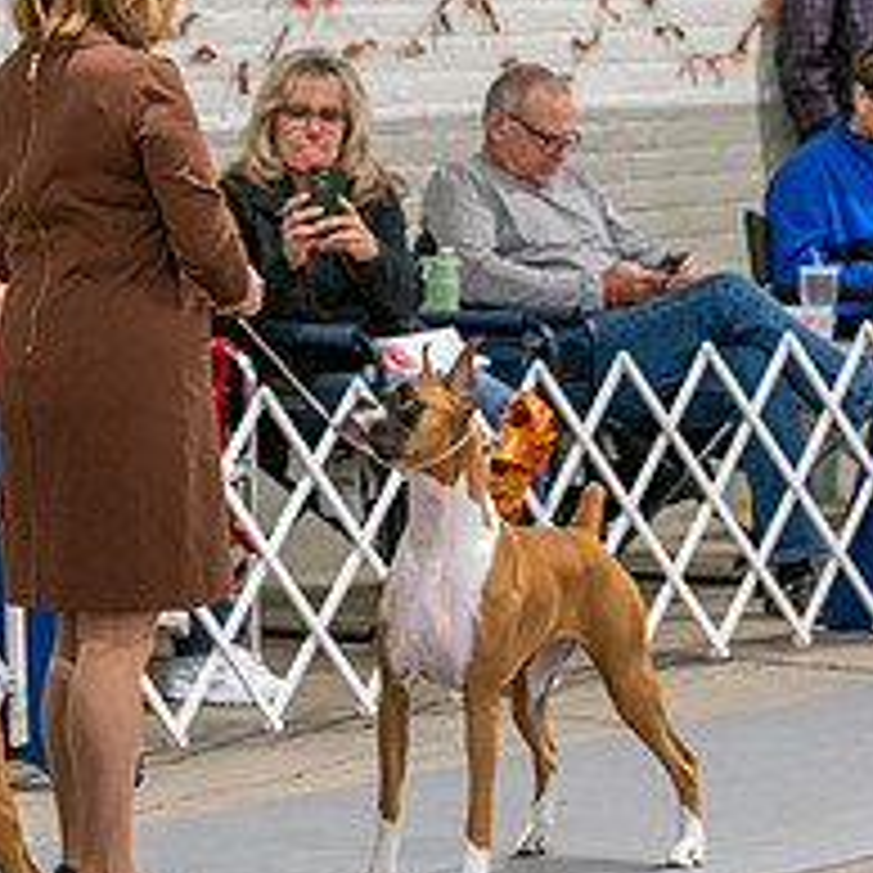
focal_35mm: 239
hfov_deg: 7.3
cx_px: 450
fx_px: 6819
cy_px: 261
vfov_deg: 7.3
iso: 6400
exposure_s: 1/250
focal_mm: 121
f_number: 3.5
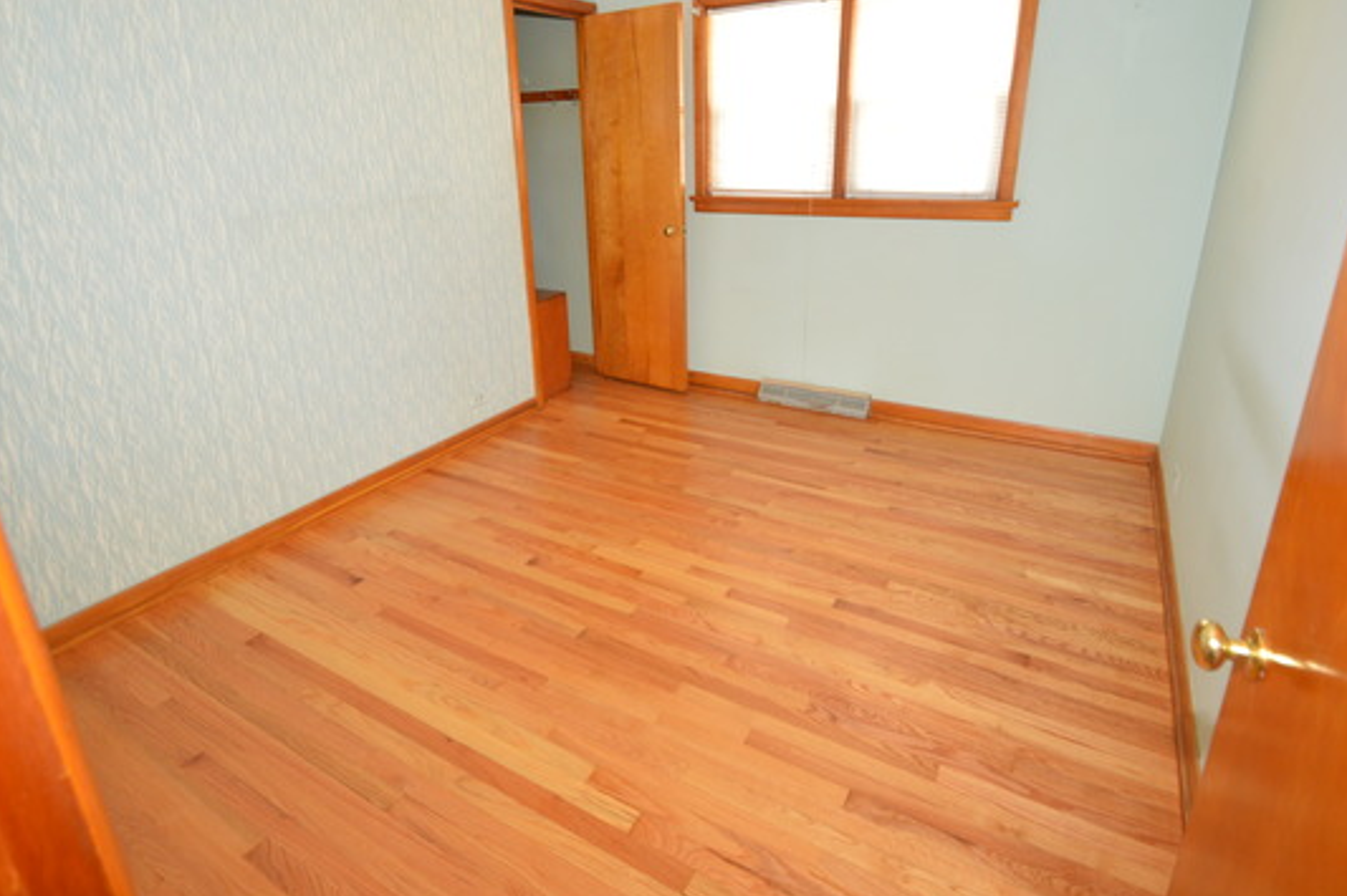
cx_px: 670
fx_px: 673
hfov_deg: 90.0
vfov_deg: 66.9
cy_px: 374
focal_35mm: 18
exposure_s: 1/60
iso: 500
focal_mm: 10
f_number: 3.5
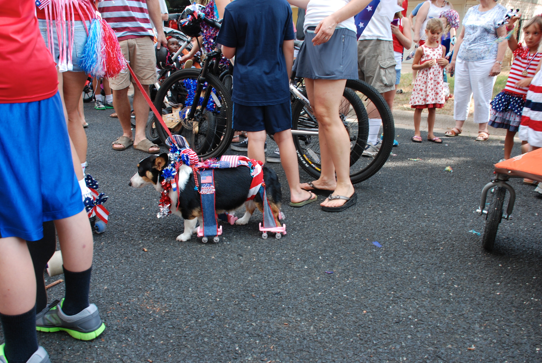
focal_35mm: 30
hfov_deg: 61.9
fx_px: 452
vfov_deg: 43.7
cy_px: 182
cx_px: 271
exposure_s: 1/100
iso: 200
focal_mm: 20
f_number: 5
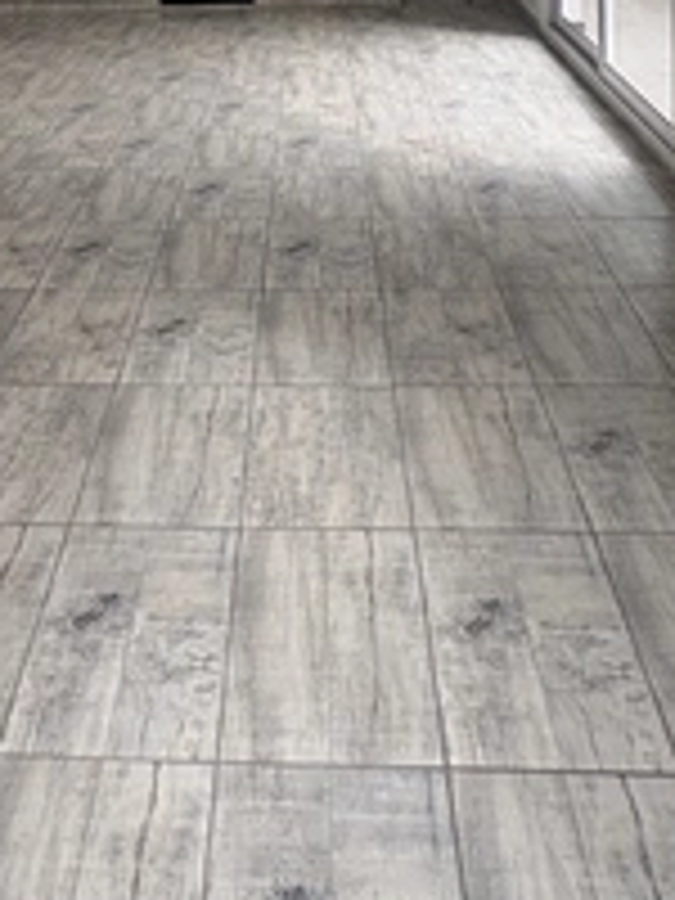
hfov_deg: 34.1
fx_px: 1092
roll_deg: +1.2
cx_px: 234
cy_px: -130
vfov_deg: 36.5
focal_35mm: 42
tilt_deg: -4.5
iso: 50
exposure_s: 1/320
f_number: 2.2
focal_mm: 2.22
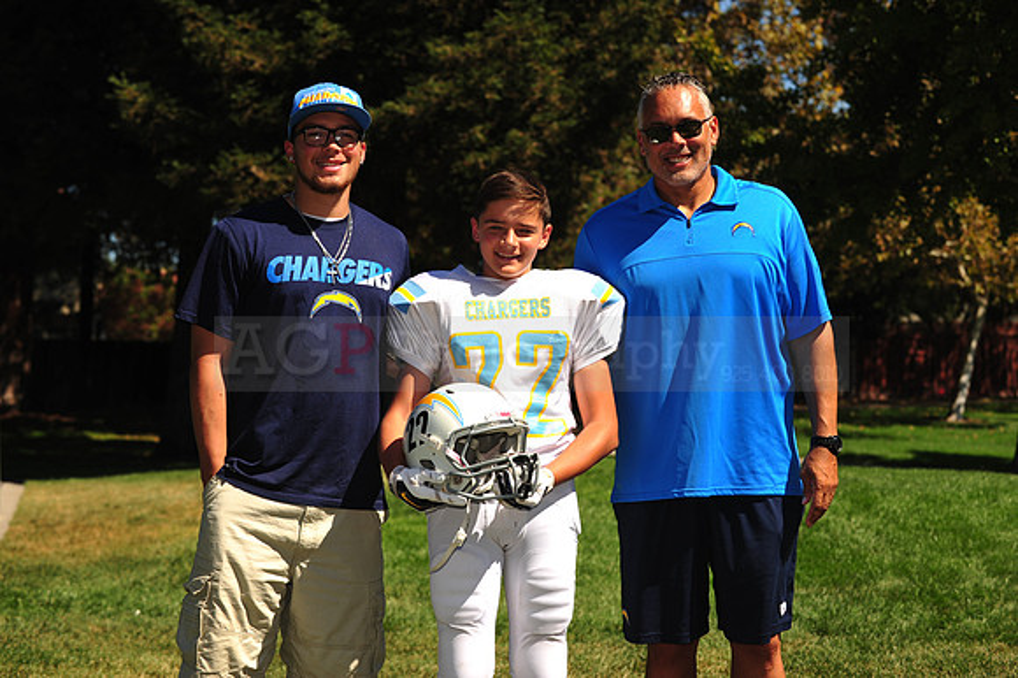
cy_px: 339
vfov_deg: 18.2
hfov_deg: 27.0
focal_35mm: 75
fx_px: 2120
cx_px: 509
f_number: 5
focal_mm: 75
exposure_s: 1/800
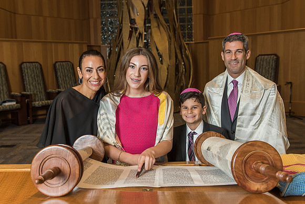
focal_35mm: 36
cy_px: 91
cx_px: 136
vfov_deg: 37.3
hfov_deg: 53.6
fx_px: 301
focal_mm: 32
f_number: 4
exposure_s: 1/200
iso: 800
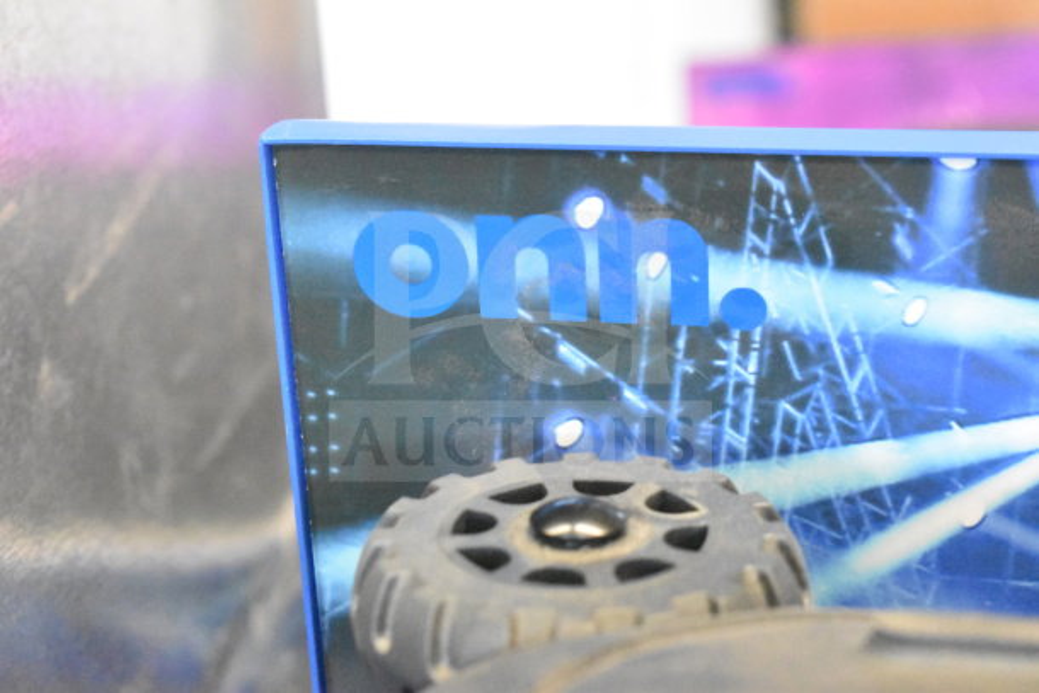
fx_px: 2381
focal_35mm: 82
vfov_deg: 16.6
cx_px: 520
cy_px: 346
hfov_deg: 24.6
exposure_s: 1/100
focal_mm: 55
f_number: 5.6
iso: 16000
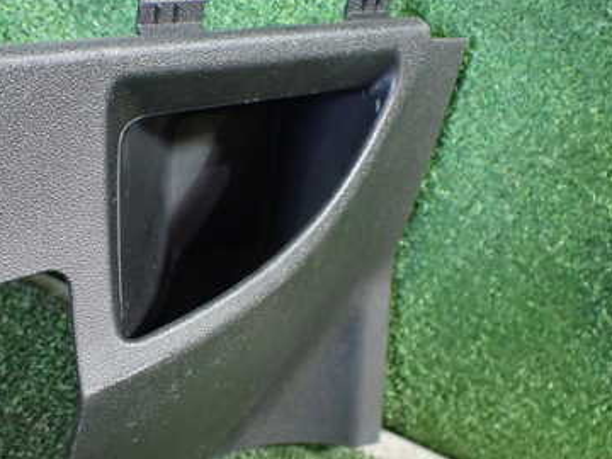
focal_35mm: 50
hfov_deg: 37.5
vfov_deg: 29.0
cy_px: 298
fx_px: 884
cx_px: 178
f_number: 2.3
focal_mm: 5.4
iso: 800
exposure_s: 1/40
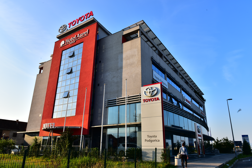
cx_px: 126
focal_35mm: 26
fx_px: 182
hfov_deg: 69.4
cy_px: 84
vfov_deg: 49.6
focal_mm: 26
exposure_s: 1/60
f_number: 11
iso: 100
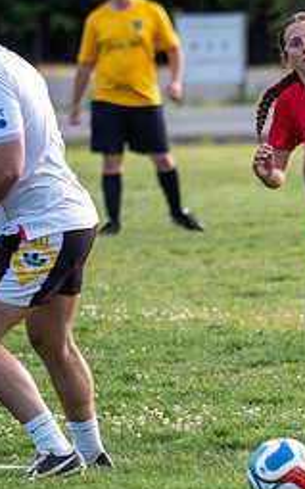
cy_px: 256
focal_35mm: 723
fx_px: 9632
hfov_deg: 1.8
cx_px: 422
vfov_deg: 2.9
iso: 320
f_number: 2.8
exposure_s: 1/1250
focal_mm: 150
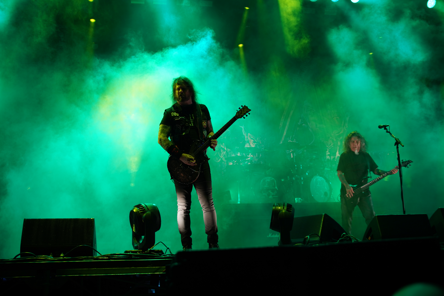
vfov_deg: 35.9
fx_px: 456
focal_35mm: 37
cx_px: 222
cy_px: 148
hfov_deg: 51.9
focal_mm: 37
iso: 250
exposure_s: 1/100
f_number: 4
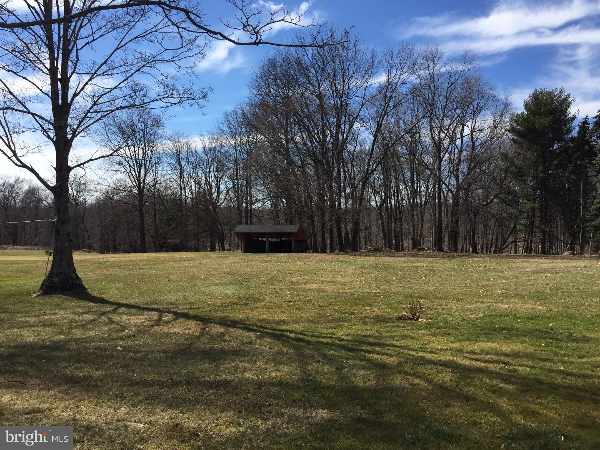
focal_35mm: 29
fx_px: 503
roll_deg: -1.3
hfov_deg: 61.7
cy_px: 225
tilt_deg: +0.1
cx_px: 300
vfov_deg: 48.2
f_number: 2.2
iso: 32
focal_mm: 4.15
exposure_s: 1/1883
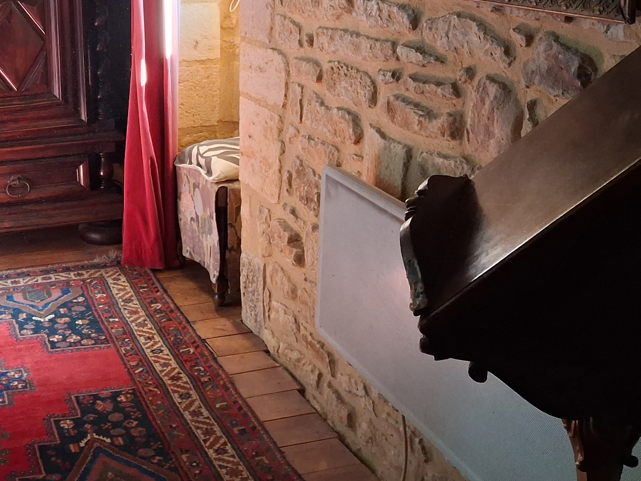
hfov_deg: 34.5
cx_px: 86
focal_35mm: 53
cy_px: 36
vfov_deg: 26.5
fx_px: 982
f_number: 1.8
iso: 500
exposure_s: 1/60
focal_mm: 4
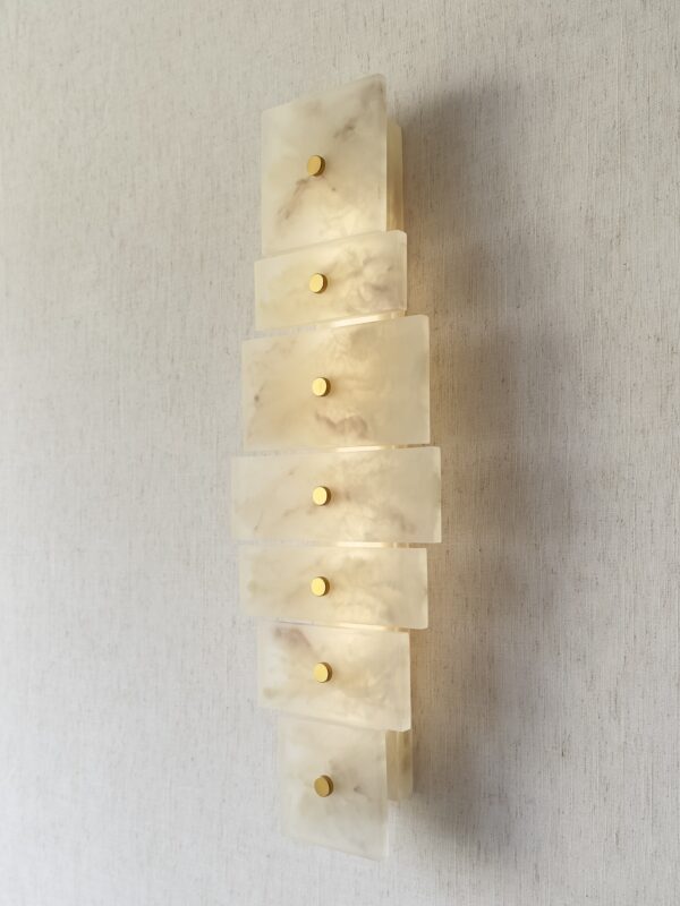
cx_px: 340
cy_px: 453
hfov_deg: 56.8
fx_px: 629
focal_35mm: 24
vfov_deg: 71.6
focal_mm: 6.86
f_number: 1.78
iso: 80
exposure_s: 1/374
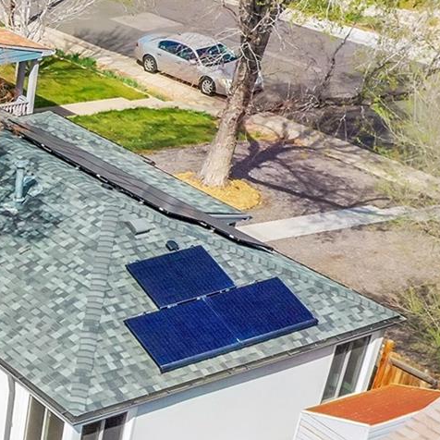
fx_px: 1150
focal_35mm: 80
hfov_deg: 18.6
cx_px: -262
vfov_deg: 21.6
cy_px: 299
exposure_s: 1/1250
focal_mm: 10.26
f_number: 8
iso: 800
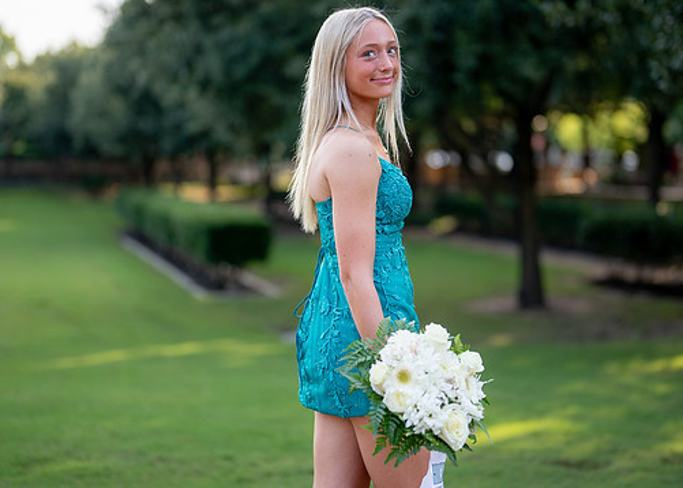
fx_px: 1261
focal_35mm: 65
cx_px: 373
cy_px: 223
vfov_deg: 21.9
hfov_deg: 30.3
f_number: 1.2
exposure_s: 1/2500
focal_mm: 50
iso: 200
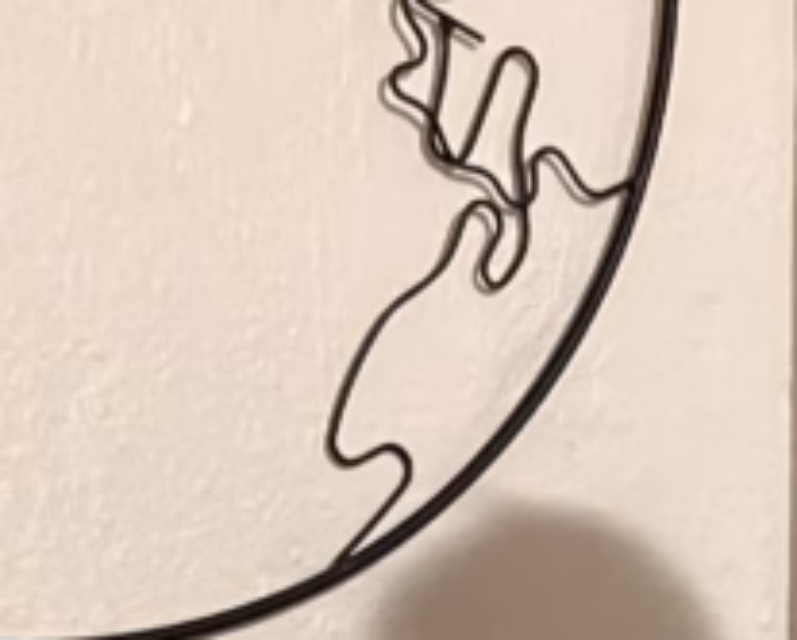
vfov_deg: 10.6
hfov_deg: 13.6
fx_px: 3187
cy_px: 1230
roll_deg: -0.6
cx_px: 1086
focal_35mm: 135
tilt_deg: -9.2
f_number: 1.8
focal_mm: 3.99
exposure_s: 1/30
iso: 640
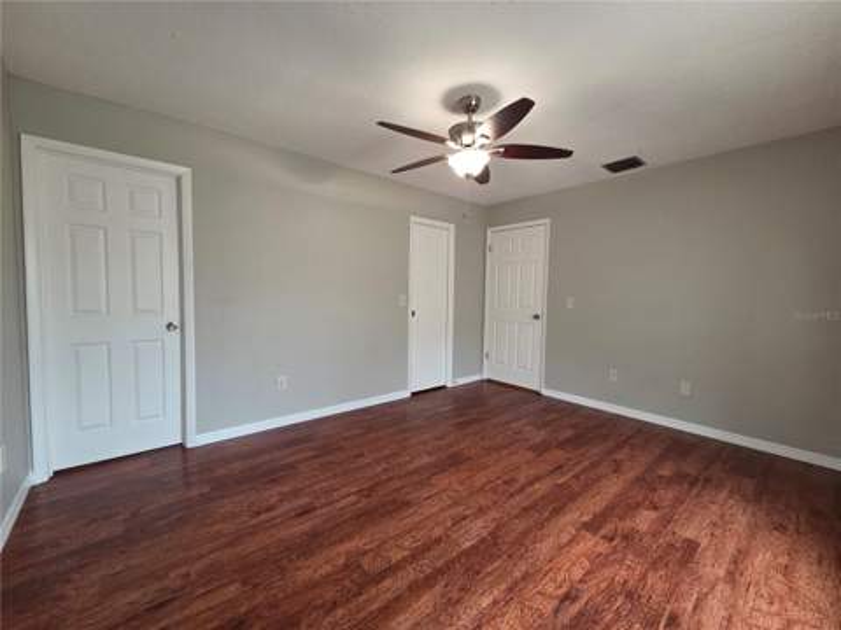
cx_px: 420
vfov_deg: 89.9
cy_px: 315
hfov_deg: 106.2
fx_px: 316
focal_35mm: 13
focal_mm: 2.2
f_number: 2.2
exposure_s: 1/60
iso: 320
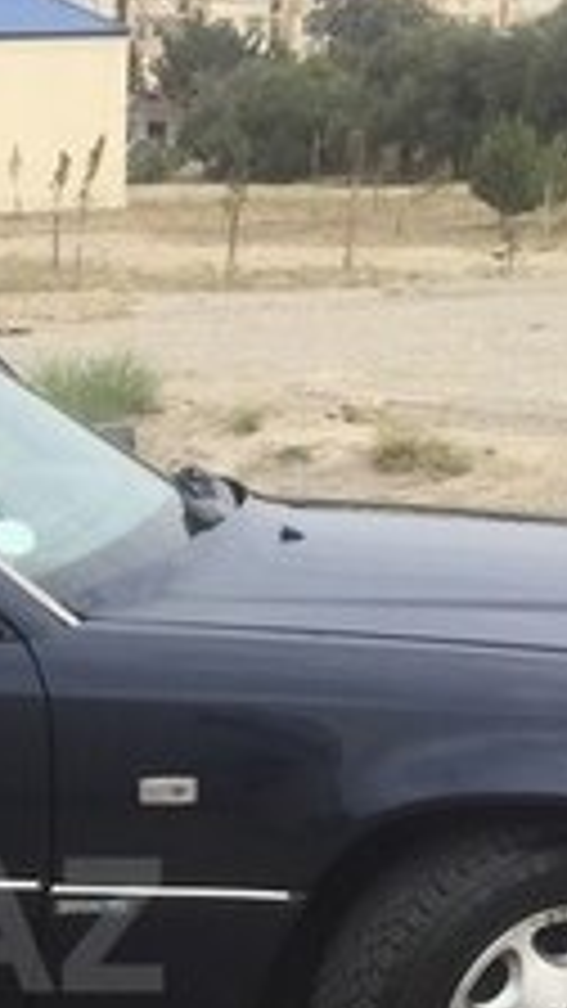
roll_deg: +0.2
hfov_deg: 12.4
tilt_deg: -14.2
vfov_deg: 22.3
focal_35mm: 93
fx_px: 2486
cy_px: 925
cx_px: -297
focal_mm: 4.15
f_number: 2.2
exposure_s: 1/1068
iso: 32
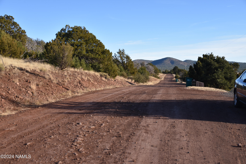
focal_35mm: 48
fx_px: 328
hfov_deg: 41.1
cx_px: 123
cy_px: 82
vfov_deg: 28.1
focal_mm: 48
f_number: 8
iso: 200
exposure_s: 1/250
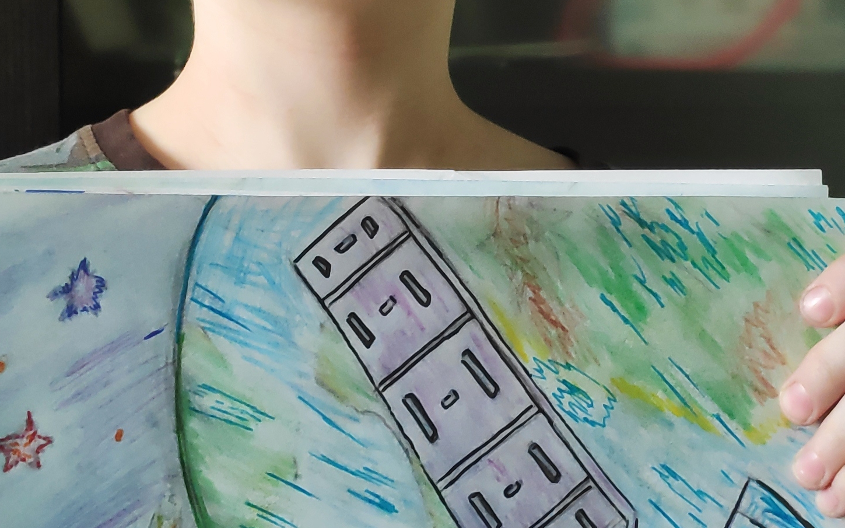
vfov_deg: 21.9
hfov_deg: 34.3
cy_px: 193
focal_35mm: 59
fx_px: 1358
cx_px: 552
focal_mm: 3.94
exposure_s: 1/50
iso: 562
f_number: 1.9
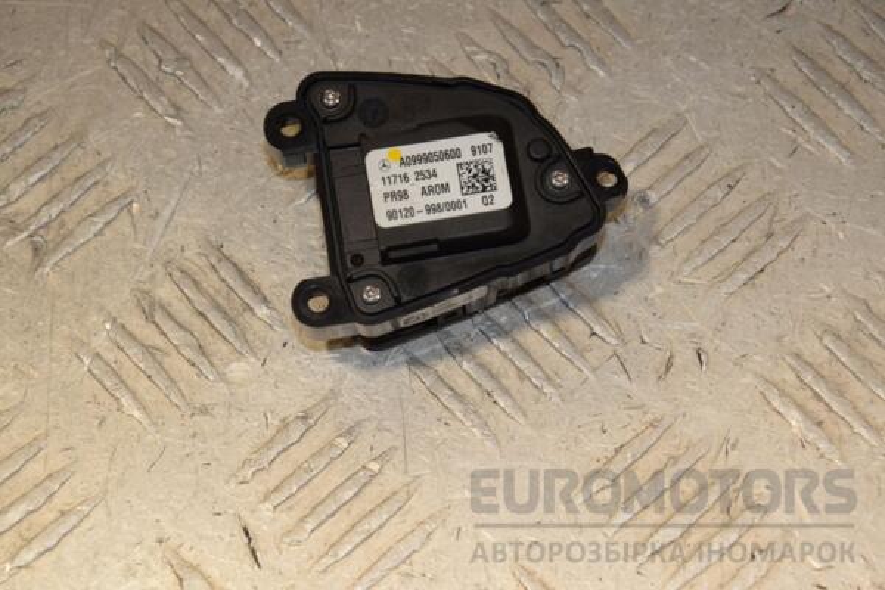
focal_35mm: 138
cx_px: 442
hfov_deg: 14.9
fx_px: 3392
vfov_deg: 9.9
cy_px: 295
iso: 800
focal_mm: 92
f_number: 9
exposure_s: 1/200
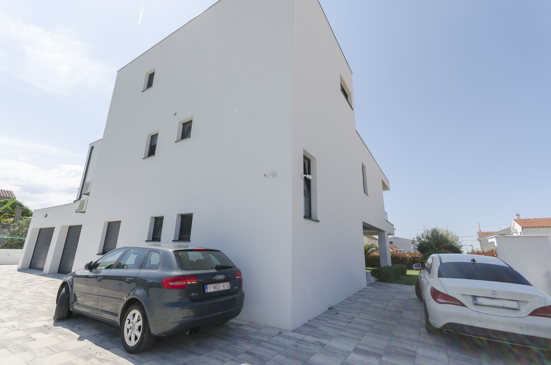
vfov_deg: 77.1
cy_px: 182
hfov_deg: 100.5
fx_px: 229
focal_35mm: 15
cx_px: 276
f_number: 9
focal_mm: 10
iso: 100
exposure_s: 1/320
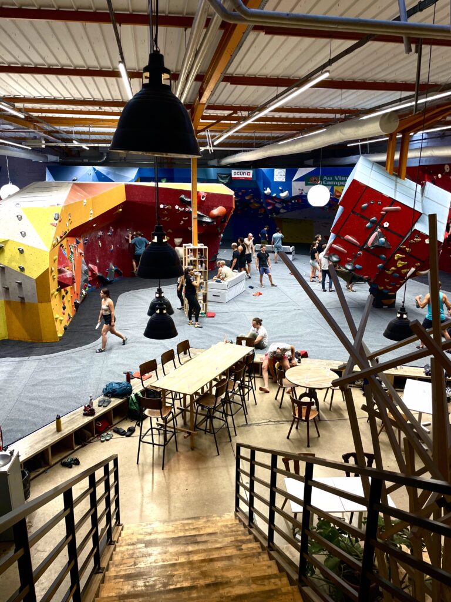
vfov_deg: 67.3
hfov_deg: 53.1
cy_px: 301
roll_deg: +0.0
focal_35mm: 26
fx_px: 452
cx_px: 226
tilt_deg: -14.3
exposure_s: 1/100
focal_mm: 4.2
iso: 80
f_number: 1.6
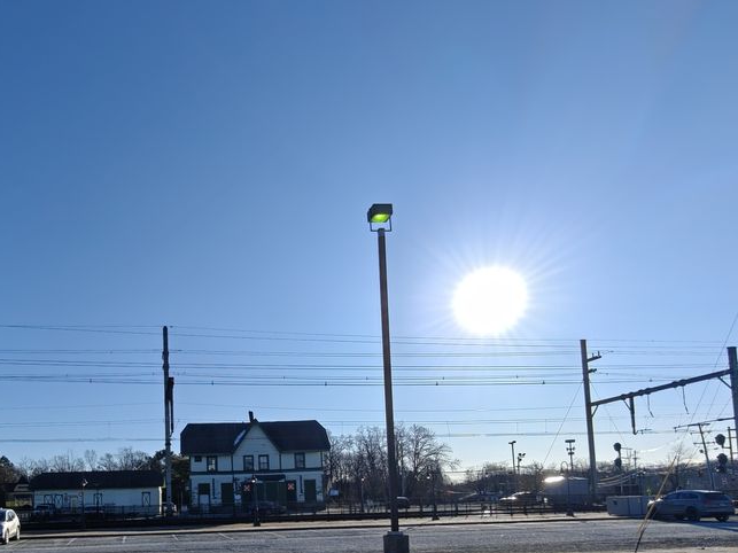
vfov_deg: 47.0
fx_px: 597
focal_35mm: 28
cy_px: 443
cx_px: 242
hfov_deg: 61.8
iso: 50
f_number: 2
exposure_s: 1/577
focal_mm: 2.3
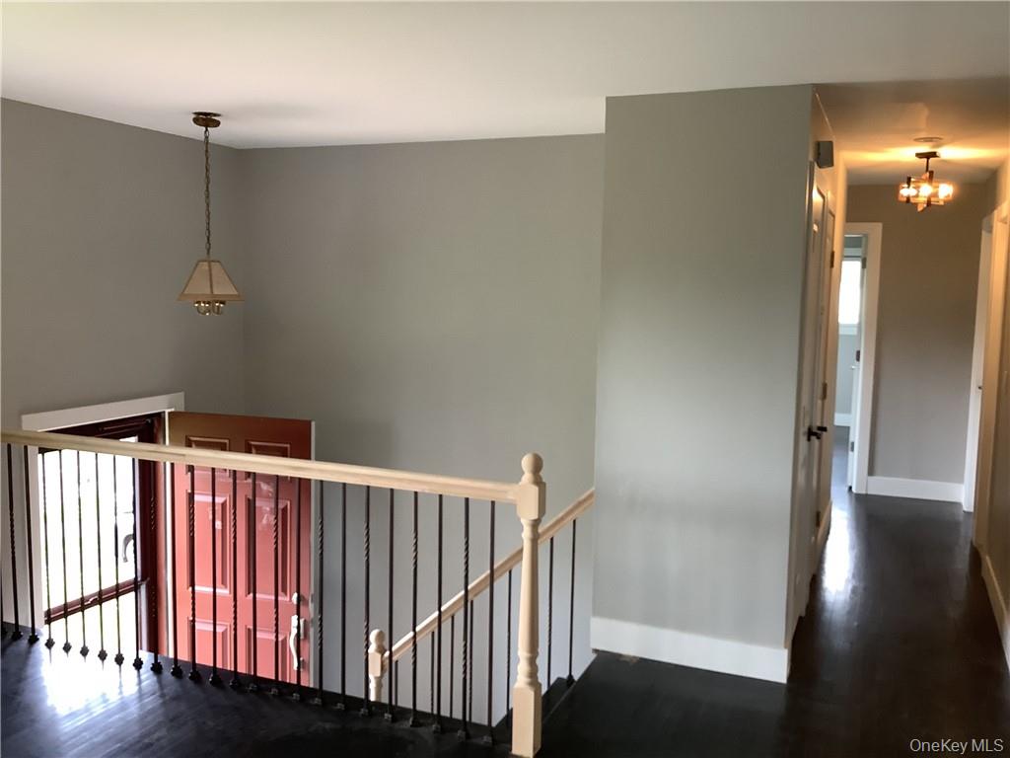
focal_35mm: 31
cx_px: 505
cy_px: 379
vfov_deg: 45.4
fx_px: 904
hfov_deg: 58.4
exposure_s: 1/60
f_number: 2.4
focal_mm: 3.3
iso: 200
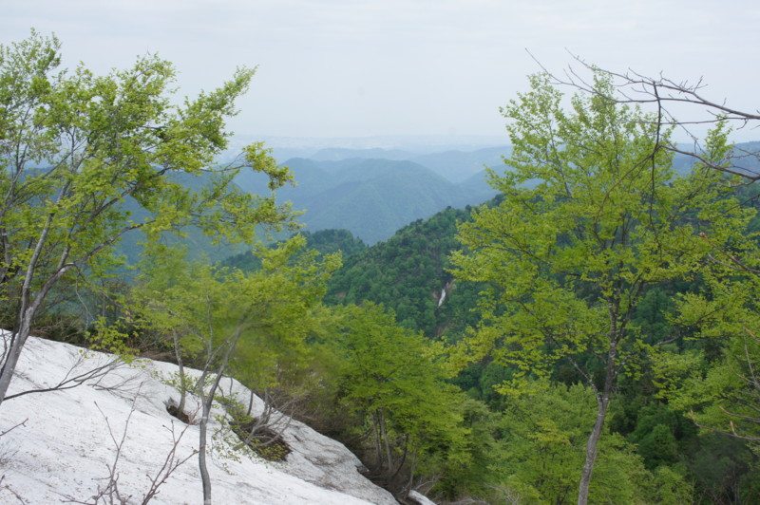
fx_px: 759
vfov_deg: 36.8
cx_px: 380
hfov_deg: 53.2
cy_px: 252
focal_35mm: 36
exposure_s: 1/125
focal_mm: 24
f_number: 11
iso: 200
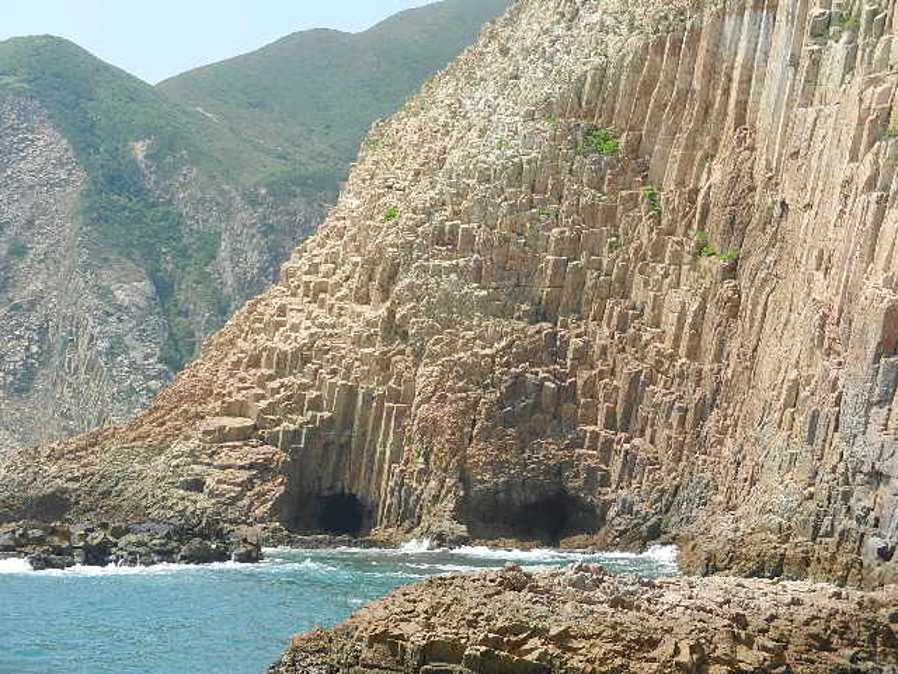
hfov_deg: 28.6
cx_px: 449
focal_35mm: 68
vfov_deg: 21.6
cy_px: 337
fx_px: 1764
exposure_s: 1/800
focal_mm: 12.3
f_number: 4.6
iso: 160
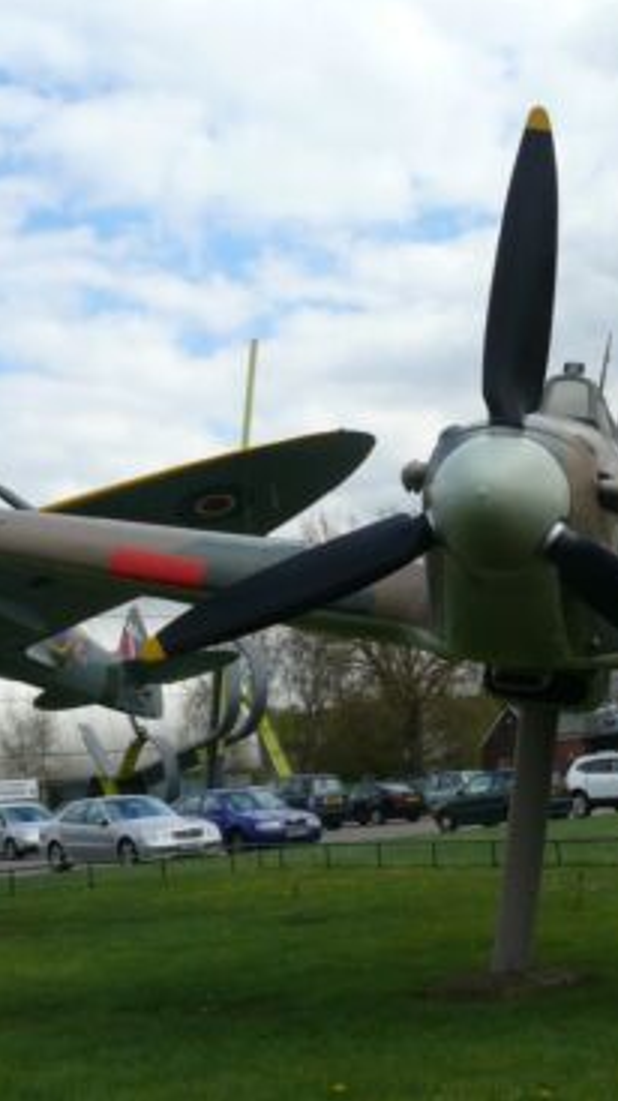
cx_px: 549
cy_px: 542
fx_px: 1517
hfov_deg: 22.5
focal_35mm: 52
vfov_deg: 39.9
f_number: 5.6
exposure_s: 1/400
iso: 100
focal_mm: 7.4
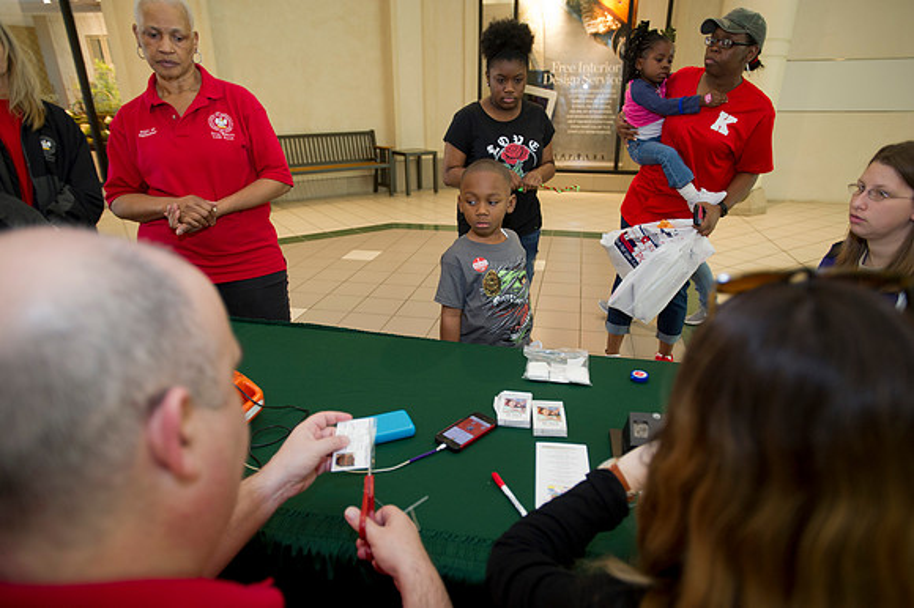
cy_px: 304
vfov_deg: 57.2
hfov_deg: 78.6
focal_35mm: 22
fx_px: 558
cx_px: 457
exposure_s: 1/160
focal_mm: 22
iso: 1250
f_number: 2.8
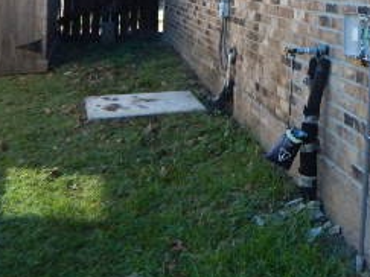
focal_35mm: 58
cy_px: -18
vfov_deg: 23.8
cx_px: 466
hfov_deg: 28.1
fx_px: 620
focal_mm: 4
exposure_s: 1/250
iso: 250
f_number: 3
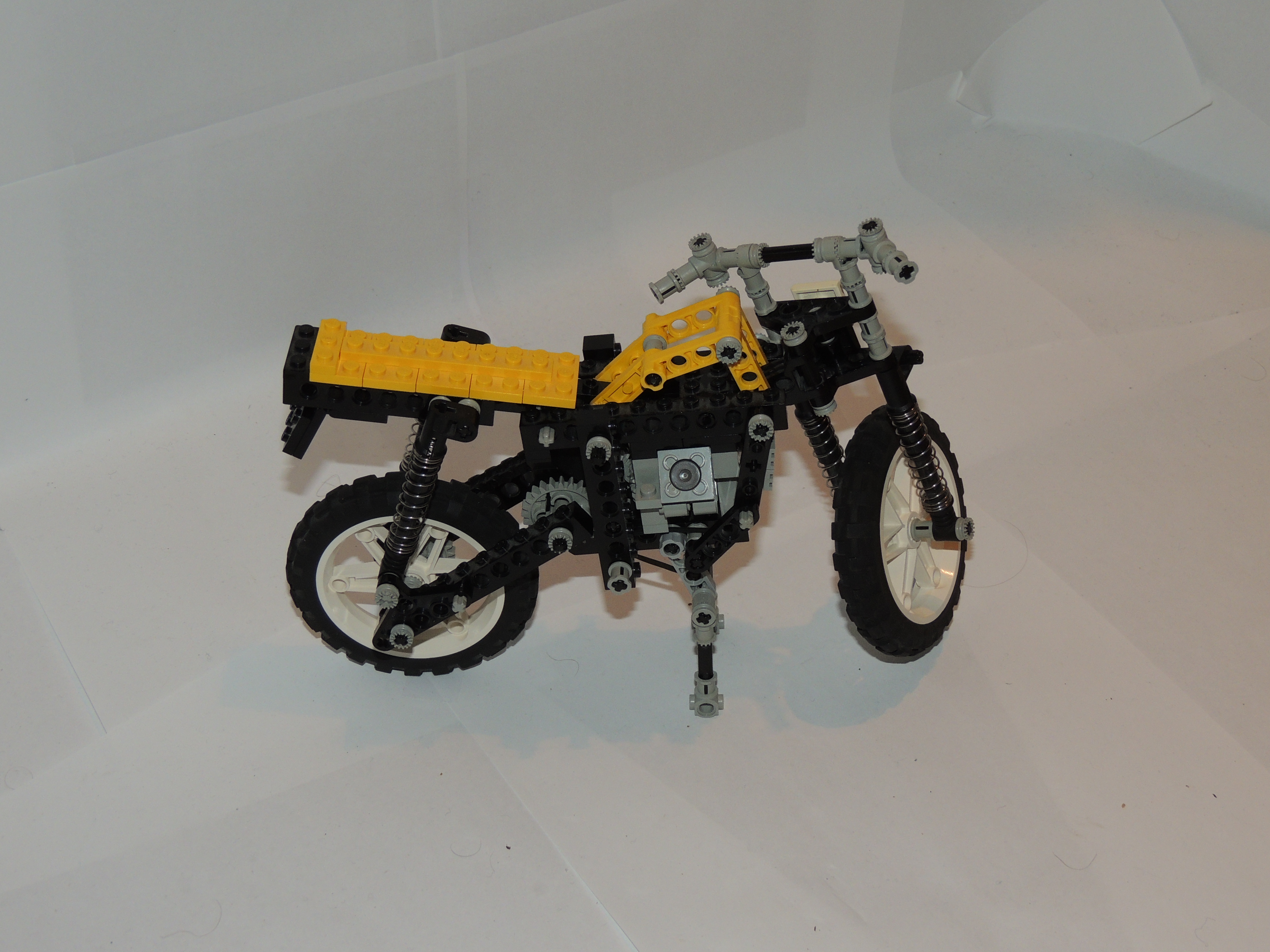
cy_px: 474
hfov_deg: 34.4
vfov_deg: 26.1
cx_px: 638
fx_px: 2054
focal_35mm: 56
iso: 200
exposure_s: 1/40
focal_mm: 9.8
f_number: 3.7
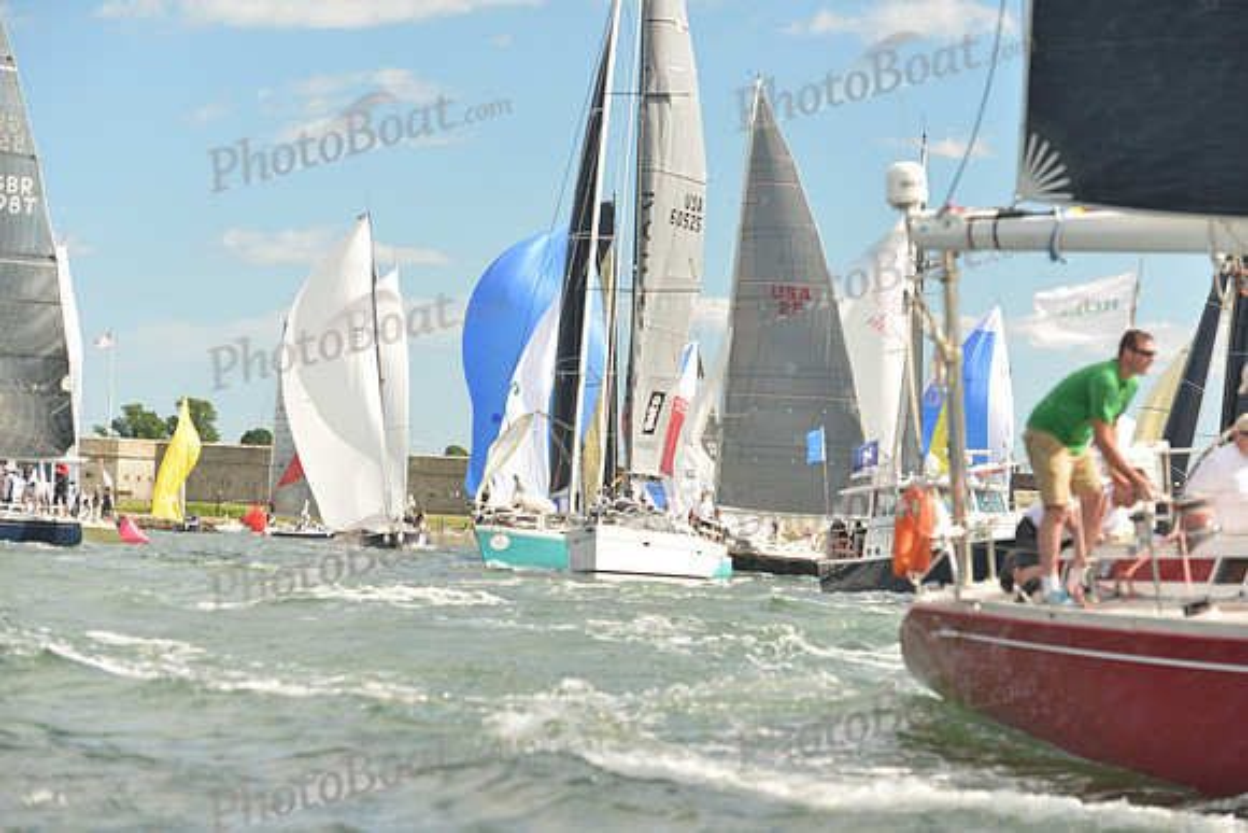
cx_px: 624
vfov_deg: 12.5
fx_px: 3814
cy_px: 416
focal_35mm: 110
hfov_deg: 18.6
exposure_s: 1/640
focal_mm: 110
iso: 400
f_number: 5
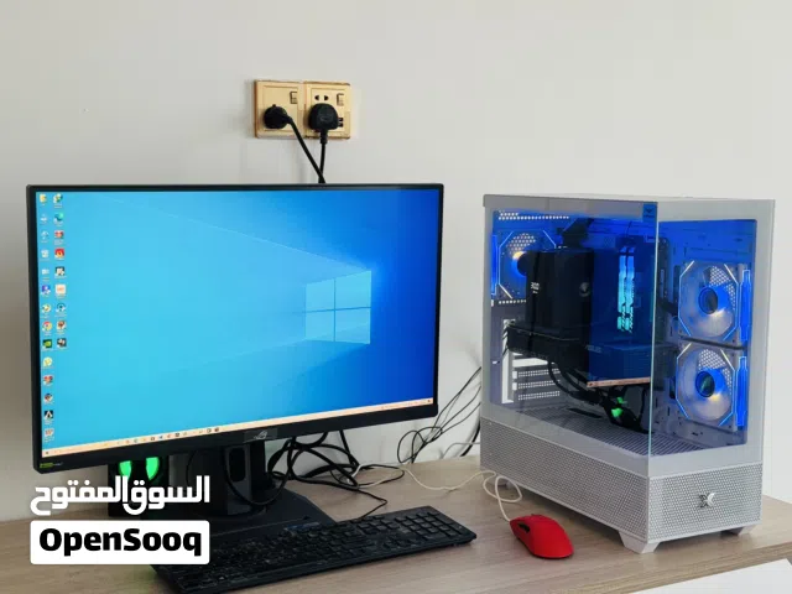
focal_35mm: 48
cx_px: 396
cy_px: 297
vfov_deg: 30.3
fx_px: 1098
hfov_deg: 39.7
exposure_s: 1/79
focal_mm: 6.76
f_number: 1.78
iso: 100
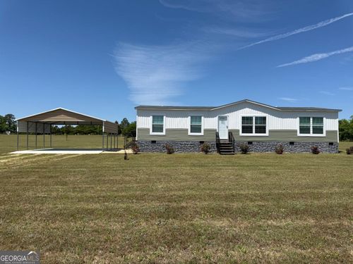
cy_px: 132
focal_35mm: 24
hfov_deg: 71.6
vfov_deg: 56.8
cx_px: 176
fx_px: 245
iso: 80
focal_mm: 6.76
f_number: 1.78
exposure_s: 1/5714
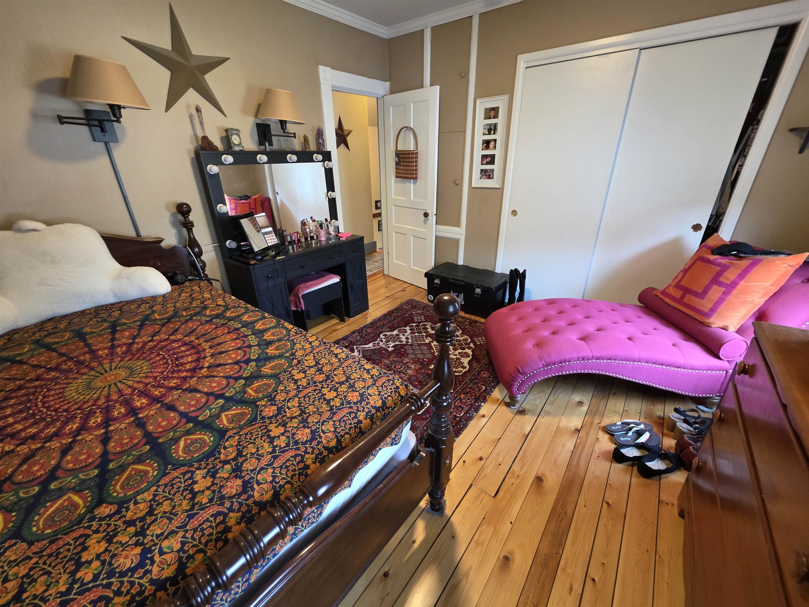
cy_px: 304
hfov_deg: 106.2
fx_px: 304
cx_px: 404
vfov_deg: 89.9
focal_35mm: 13
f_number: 1.9
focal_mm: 2.2
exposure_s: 1/60
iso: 320
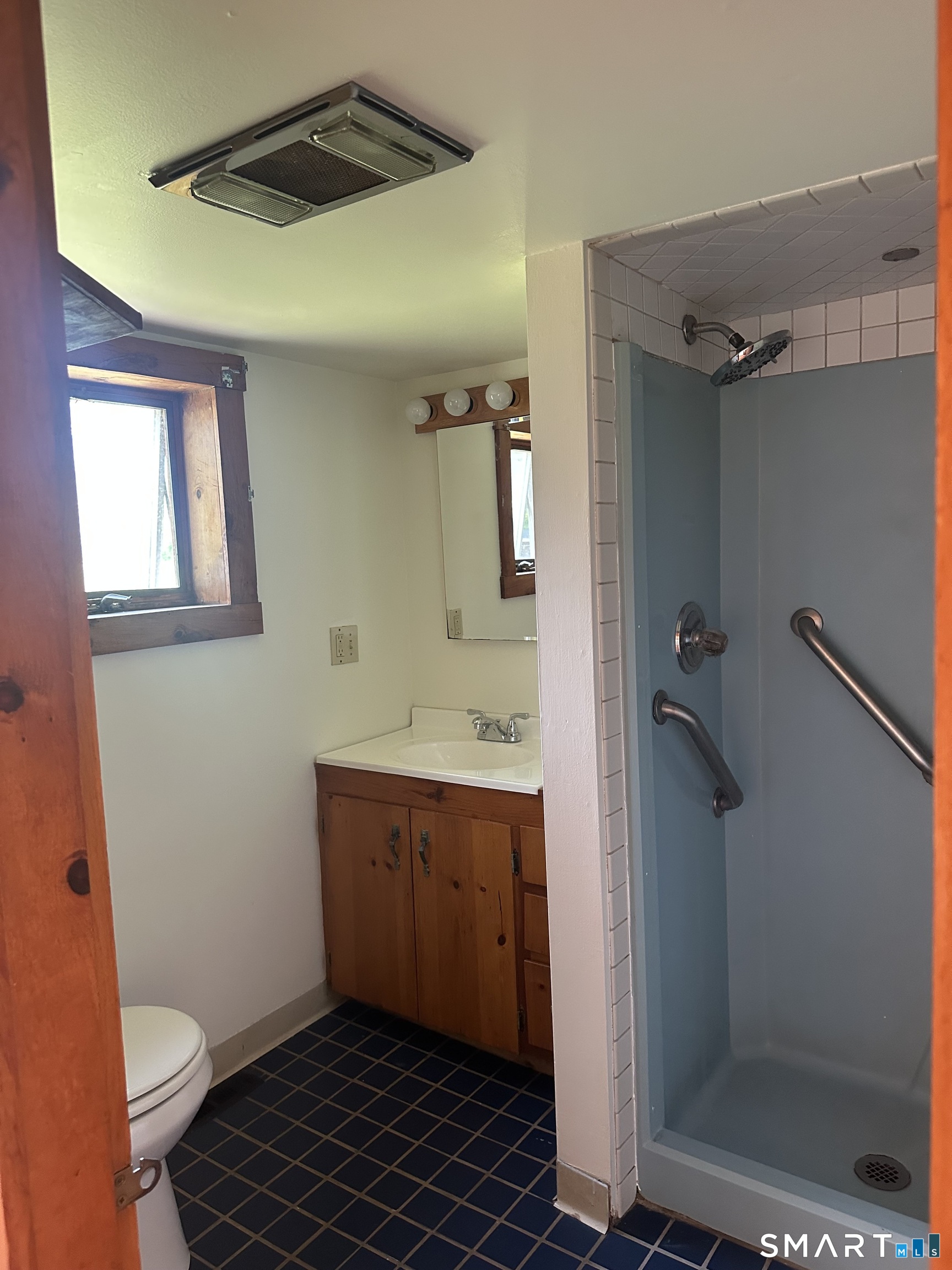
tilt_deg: -5.8
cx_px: 476
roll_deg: +1.5
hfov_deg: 56.8
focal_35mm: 24
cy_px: 635
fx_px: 880
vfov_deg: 71.6
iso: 500
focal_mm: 6.86
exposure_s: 1/60
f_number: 1.78
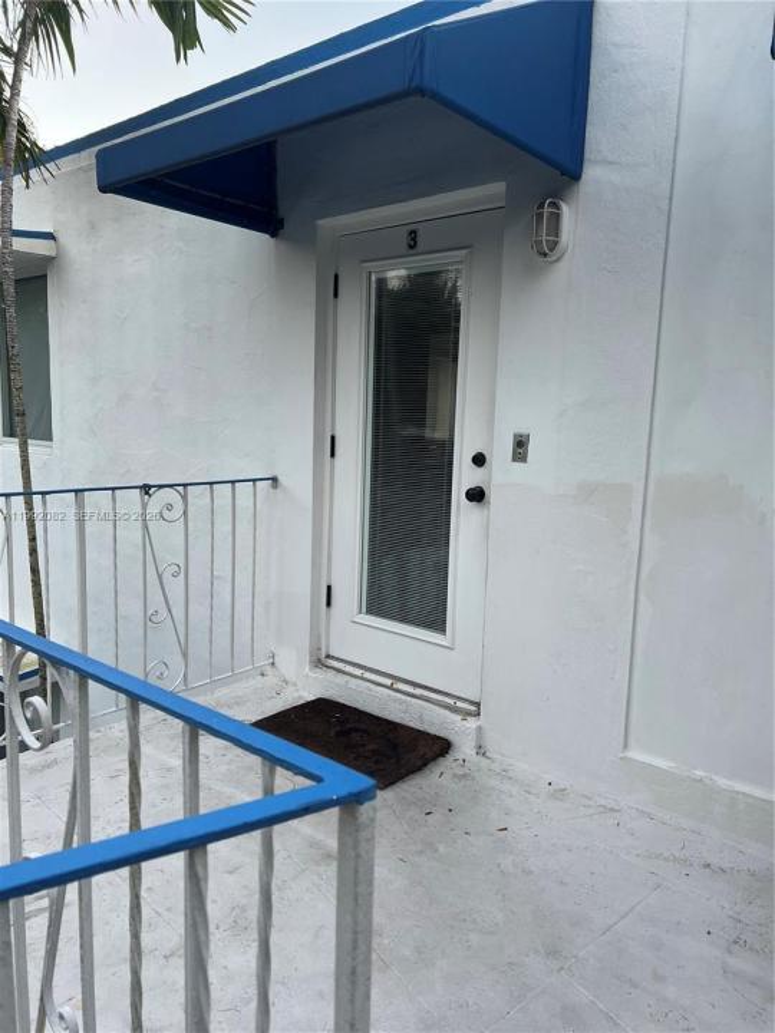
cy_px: 516
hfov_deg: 53.1
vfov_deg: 67.3
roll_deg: -1.7
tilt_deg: -6.9
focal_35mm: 26
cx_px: 388
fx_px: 776
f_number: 1.5
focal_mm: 5.7
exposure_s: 1/121
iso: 125
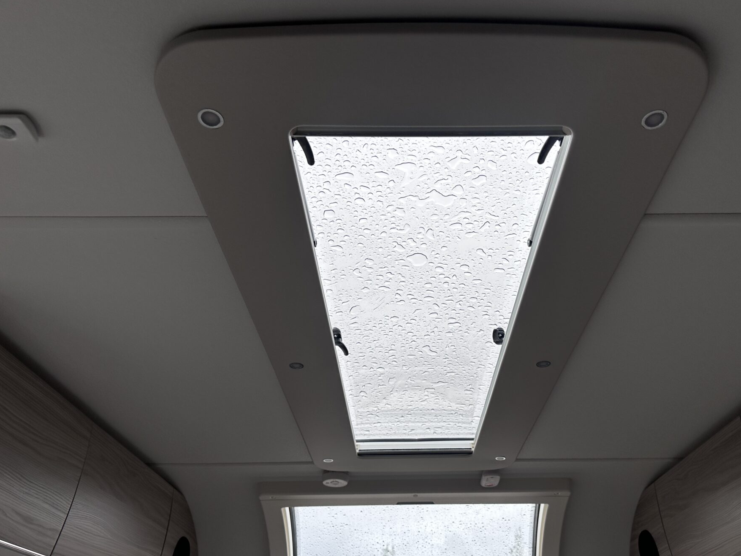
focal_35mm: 28
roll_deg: +0.1
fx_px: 599
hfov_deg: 63.3
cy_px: 319
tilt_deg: +31.4
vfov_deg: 49.6
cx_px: 411
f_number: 1.78
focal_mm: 6.86
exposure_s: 1/393
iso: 80
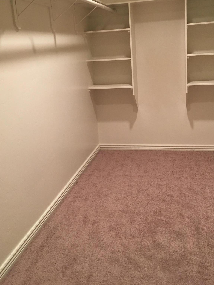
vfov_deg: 48.5
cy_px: 107
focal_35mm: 38
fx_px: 313
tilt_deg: -11.7
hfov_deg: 37.7
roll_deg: +2.9
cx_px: 109
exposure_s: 1/15
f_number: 2.2
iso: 100
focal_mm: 4.15
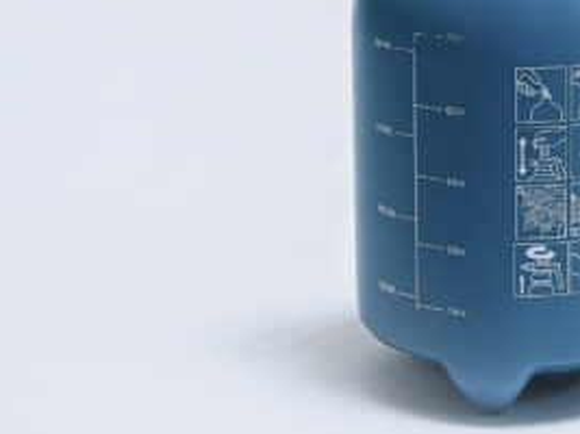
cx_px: 513
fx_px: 2110
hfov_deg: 15.5
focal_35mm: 126
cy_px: 20
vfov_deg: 11.7
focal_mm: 50
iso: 3200
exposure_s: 1/200
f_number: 9
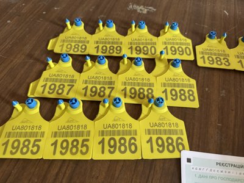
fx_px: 169
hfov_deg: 71.6
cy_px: 92
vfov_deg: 56.8
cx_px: 122
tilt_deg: -56.8
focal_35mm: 24
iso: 800
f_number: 1.78
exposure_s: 1/59
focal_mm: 6.76
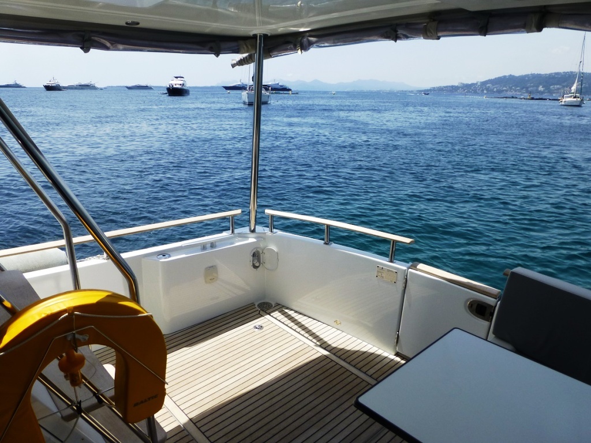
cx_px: 296
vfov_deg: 54.9
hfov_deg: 69.4
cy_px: 222
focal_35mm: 25
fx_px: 427
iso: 100
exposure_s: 1/1000
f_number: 4
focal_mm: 4.3
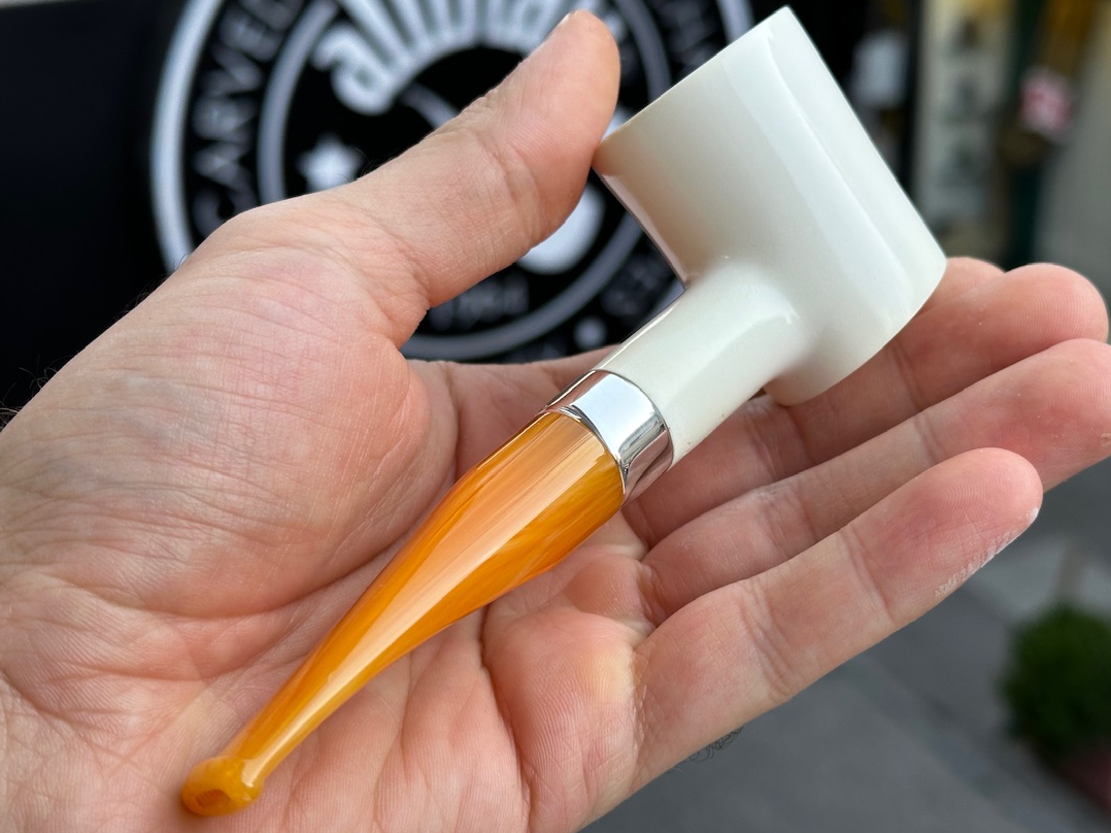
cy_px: 386
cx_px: 565
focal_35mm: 57
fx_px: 1829
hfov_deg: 33.8
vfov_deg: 25.6
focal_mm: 6.86
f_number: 1.78
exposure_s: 1/100
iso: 50
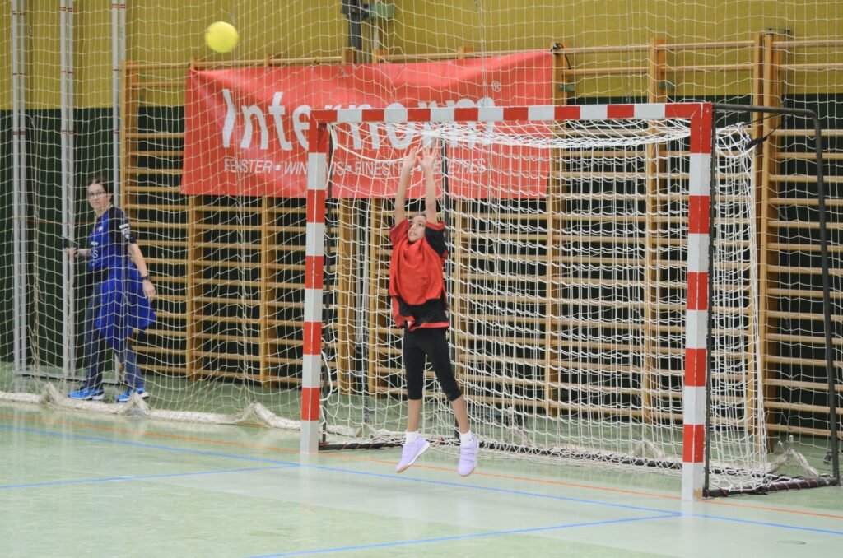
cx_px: 422
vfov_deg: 14.6
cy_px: 279
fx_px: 2173
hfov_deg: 22.0
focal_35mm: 93
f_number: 4.2
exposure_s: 1/320
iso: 1600
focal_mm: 62
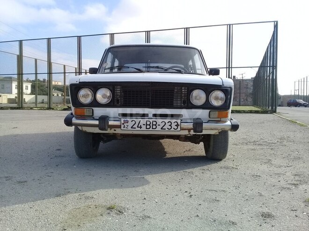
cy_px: 116
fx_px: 277
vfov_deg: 45.4
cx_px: 154
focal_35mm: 31
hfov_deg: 58.4
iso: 50
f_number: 2.2
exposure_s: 1/867
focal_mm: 3.3
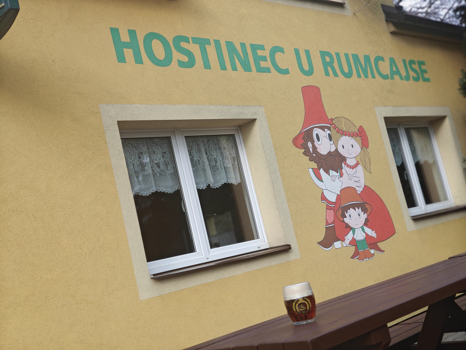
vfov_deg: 30.9
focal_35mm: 47
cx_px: 233
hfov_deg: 40.4
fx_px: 633
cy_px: 175
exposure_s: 1/200
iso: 100
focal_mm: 7.1
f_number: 4.5
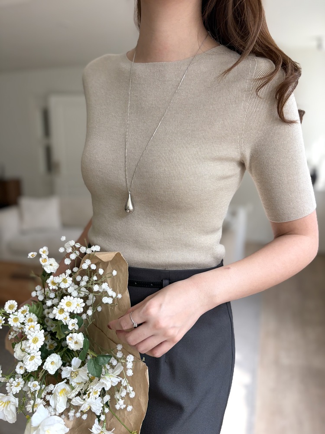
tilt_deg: -11.3
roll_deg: -0.2
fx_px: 325
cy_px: 217
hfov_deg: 53.1
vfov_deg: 67.3
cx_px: 162
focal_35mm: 26
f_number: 1.6
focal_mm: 5.96
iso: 50
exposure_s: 1/122
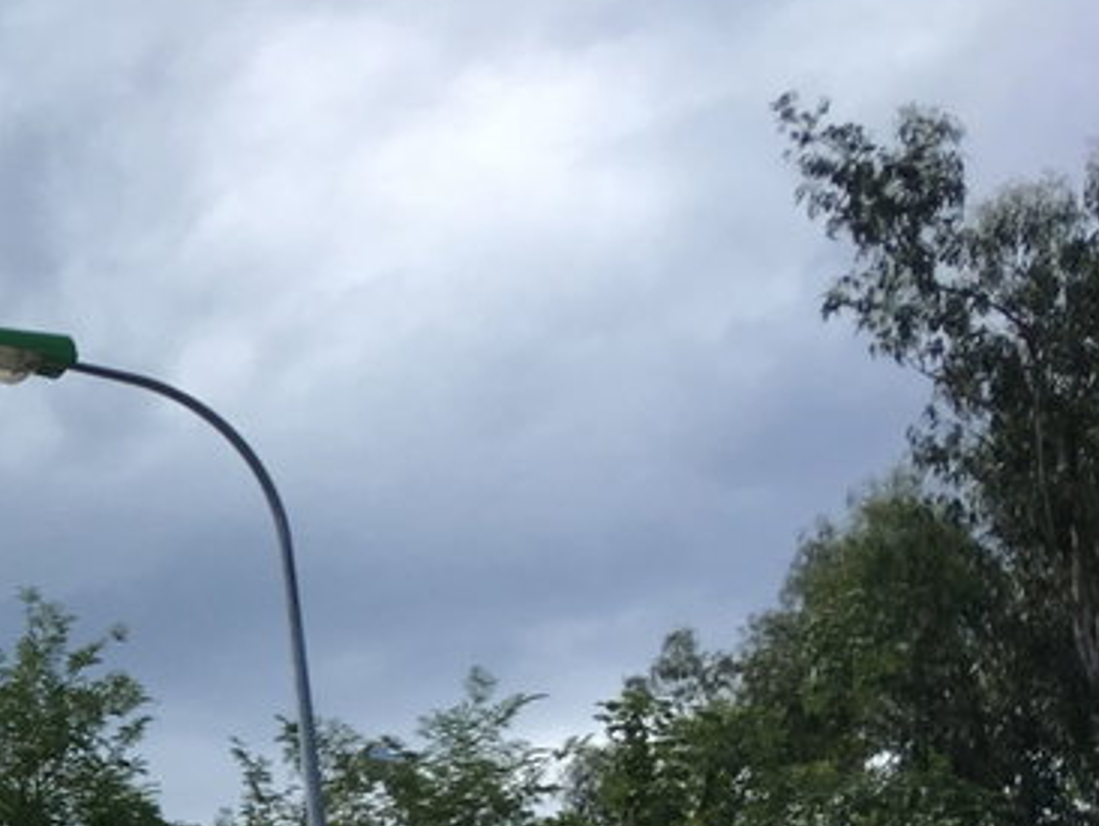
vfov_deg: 15.1
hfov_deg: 17.8
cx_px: -676
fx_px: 3018
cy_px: 970
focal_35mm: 95
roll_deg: -0.8
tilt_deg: +19.3
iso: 25
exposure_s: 1/1672
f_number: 2.2
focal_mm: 4.15
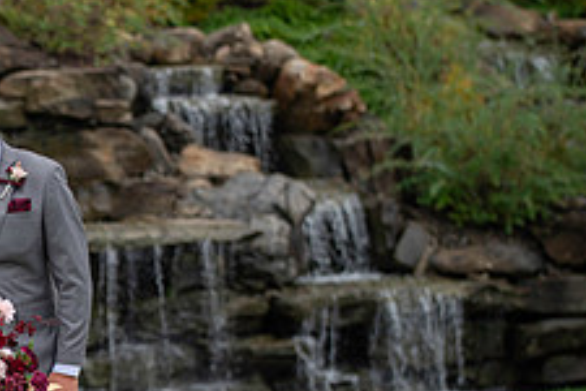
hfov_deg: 8.6
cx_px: -99
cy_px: 279
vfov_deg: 5.8
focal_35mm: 237
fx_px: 3858
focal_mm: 92
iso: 80
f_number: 2.8
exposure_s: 1/125
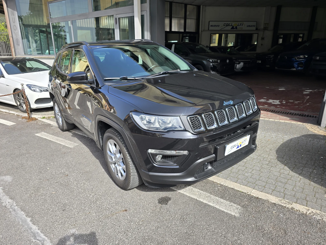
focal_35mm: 23
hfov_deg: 73.9
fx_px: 217
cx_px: 163
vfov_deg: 58.9
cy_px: 122
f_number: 1.7
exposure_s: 1/359
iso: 12
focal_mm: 6.3
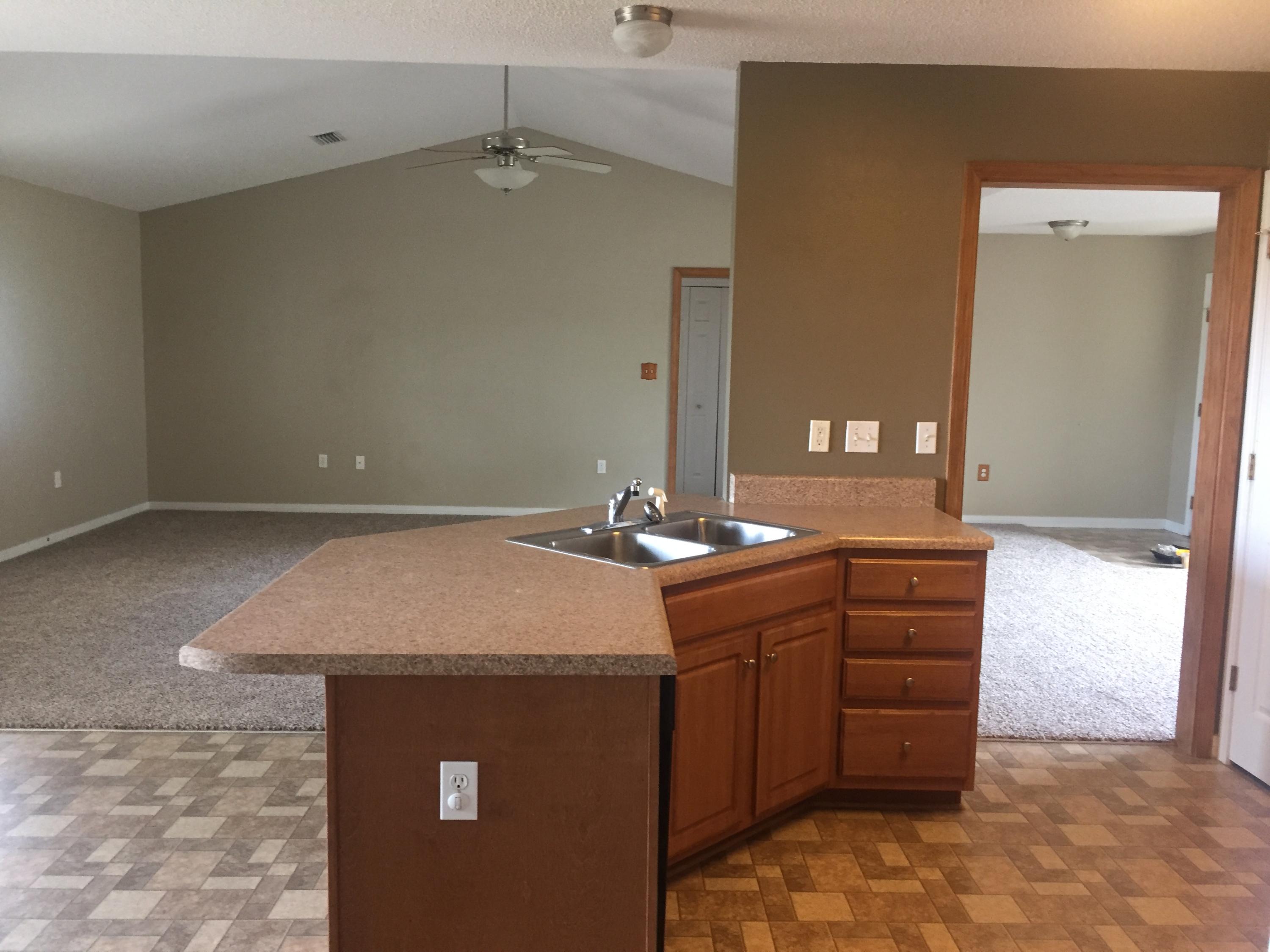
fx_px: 1064
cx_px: 635
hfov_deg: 61.7
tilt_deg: -7.0
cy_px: 476
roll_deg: -2.2
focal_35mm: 29
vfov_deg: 48.2
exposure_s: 1/33
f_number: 2.2
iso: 200
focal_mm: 4.15
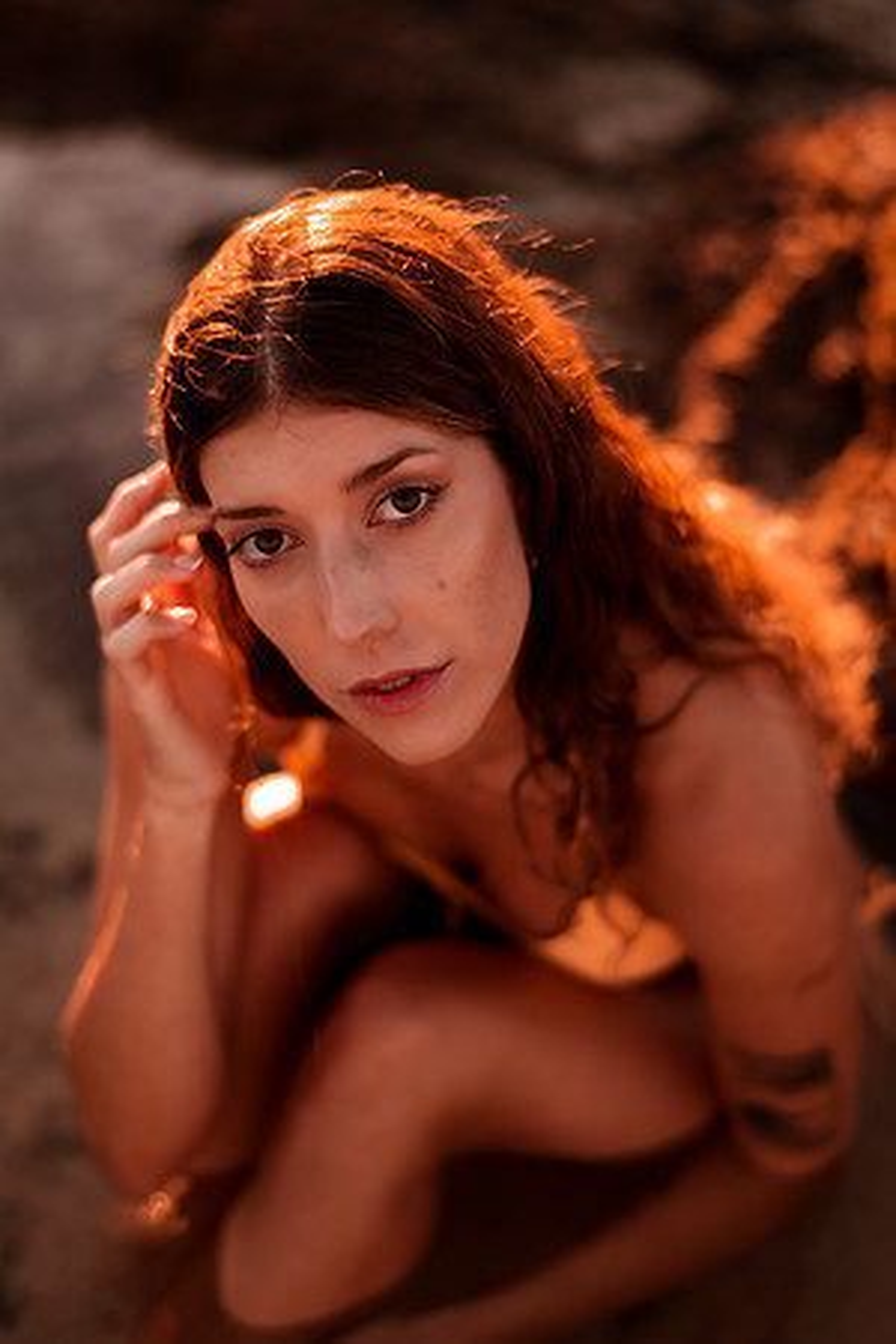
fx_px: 2165
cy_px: 672
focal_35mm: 58
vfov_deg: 34.5
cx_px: 448
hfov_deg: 23.4
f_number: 1.8
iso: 50
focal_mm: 58
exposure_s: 1/500
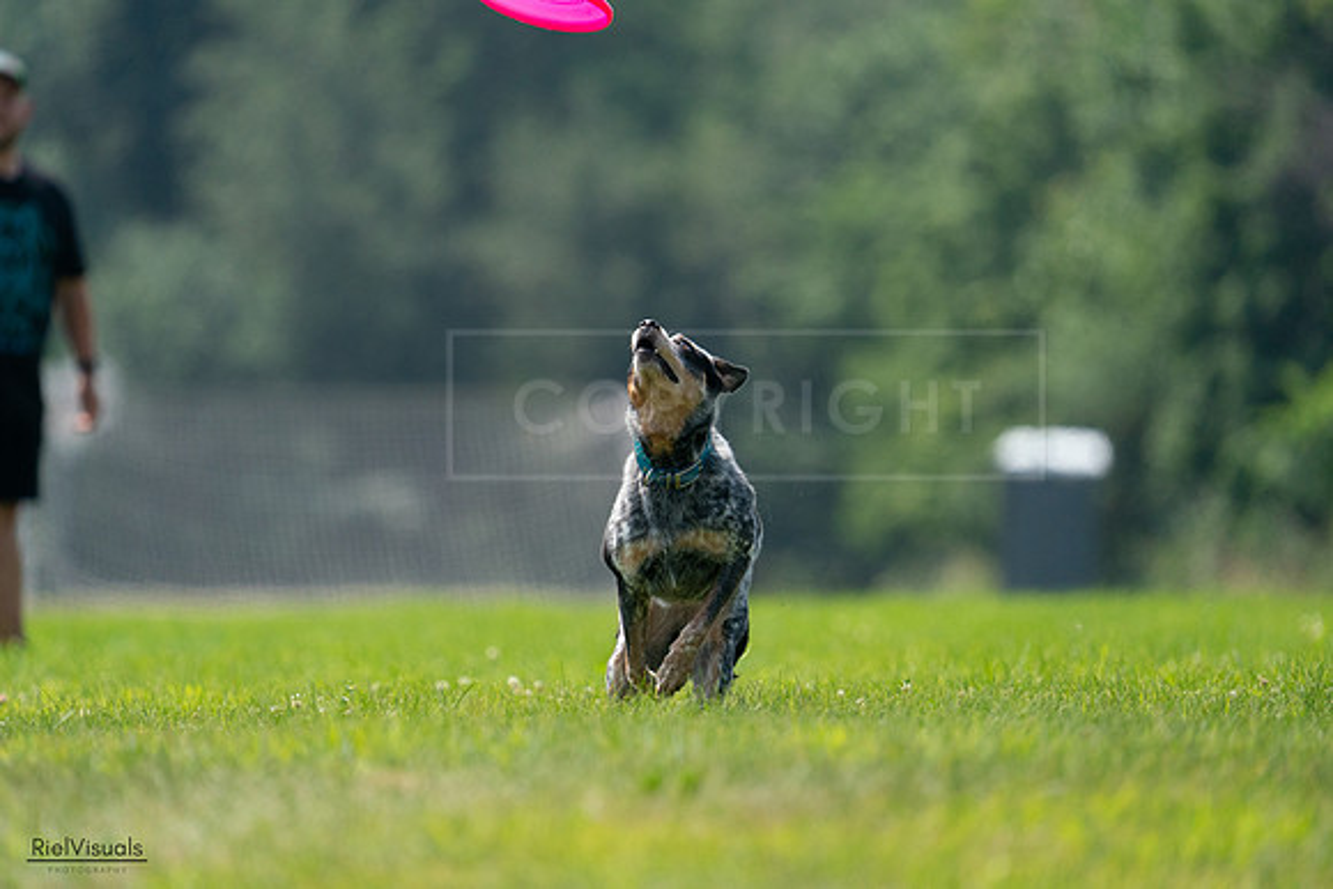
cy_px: 444
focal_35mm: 496
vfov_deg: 2.8
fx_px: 18369
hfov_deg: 4.2
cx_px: 666
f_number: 6.3
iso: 1600
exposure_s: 1/4000
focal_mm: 496
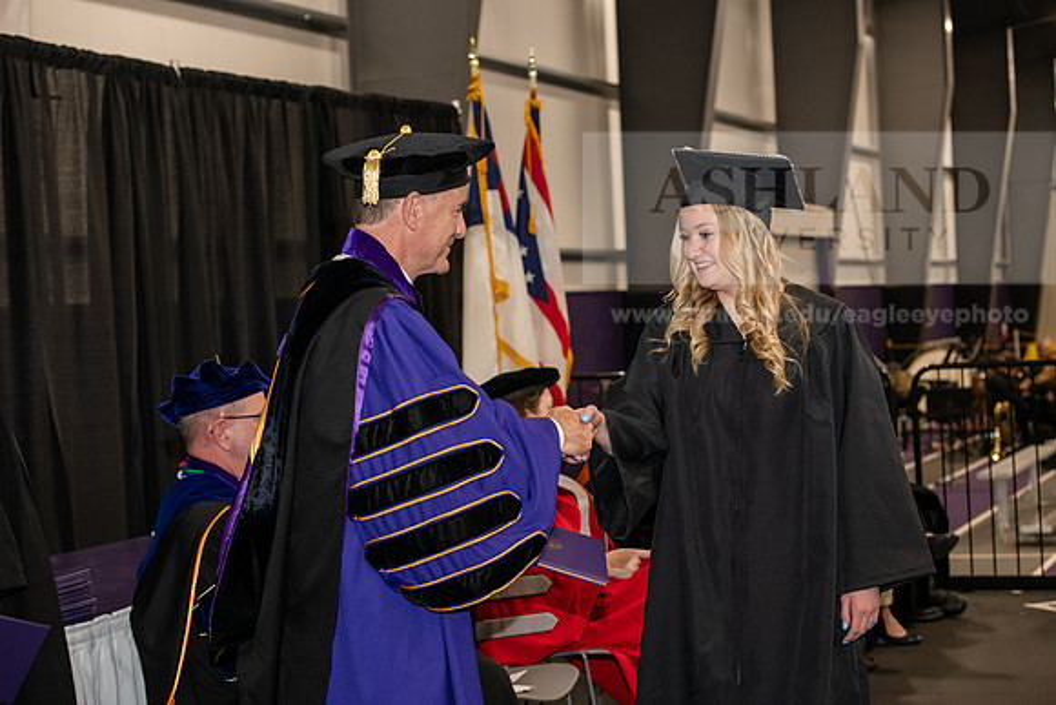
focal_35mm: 70
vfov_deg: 19.5
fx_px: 2054
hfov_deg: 28.8
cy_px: 352
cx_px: 528
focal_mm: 70
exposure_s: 1/200
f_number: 5
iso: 2500
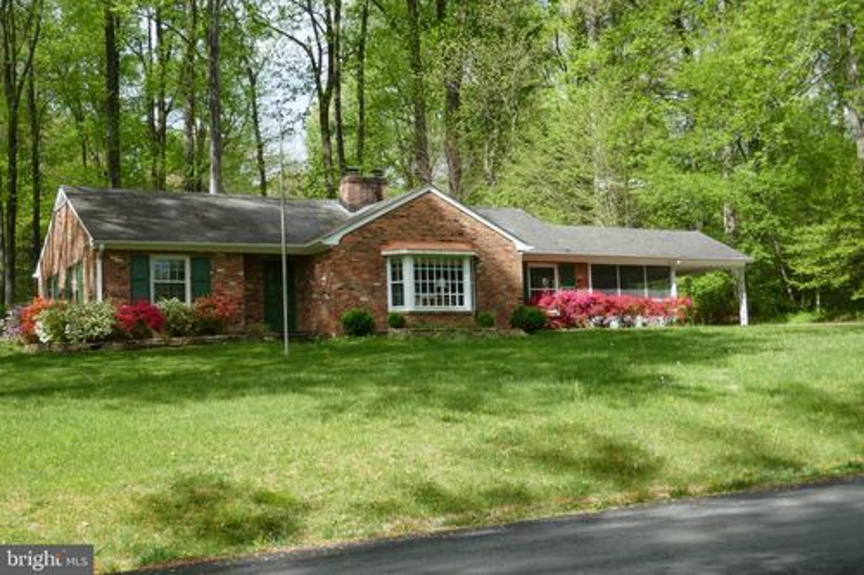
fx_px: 1104
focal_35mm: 46
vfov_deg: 29.2
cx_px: 432
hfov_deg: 42.8
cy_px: 288
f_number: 4
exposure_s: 1/500
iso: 125
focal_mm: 16.9
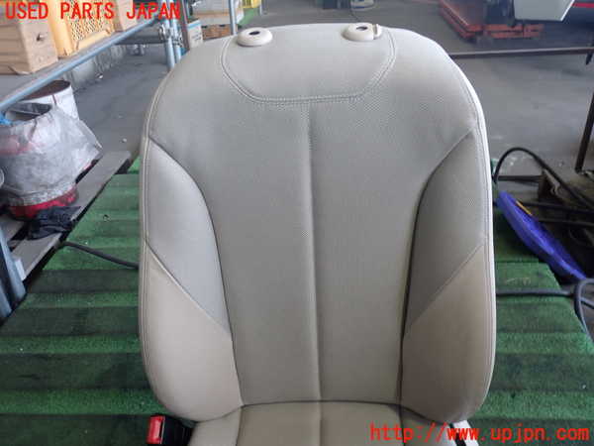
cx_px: 297
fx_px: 515
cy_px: 223
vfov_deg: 46.8
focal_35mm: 30
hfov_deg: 60.0
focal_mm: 5.4
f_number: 2.3
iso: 200
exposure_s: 1/80
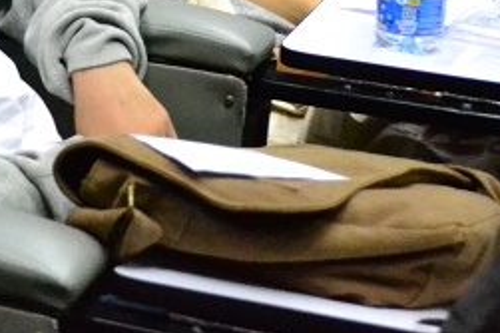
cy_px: -149
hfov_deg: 10.6
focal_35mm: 191
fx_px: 2651
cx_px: -106
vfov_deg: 7.1
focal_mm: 40
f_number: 5.3
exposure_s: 1/60
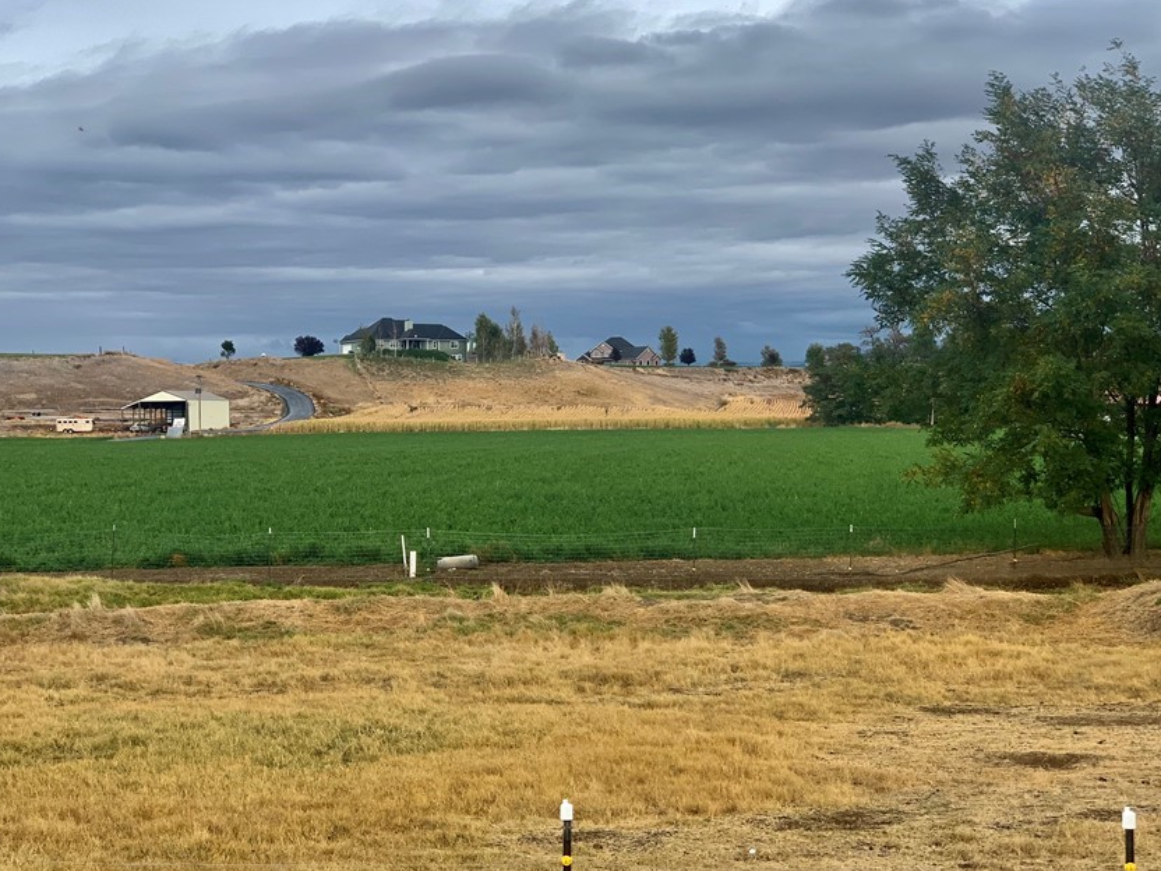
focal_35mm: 64
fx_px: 2147
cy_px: 505
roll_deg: -0.4
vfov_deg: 22.9
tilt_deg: -1.6
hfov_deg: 30.2
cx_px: 515
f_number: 2.4
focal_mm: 6
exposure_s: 1/209
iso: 16
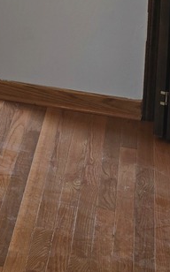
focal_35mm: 114
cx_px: -309
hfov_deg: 9.4
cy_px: -129
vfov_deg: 16.7
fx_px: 847
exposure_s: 1/120
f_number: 1.4
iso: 16
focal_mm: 6.5
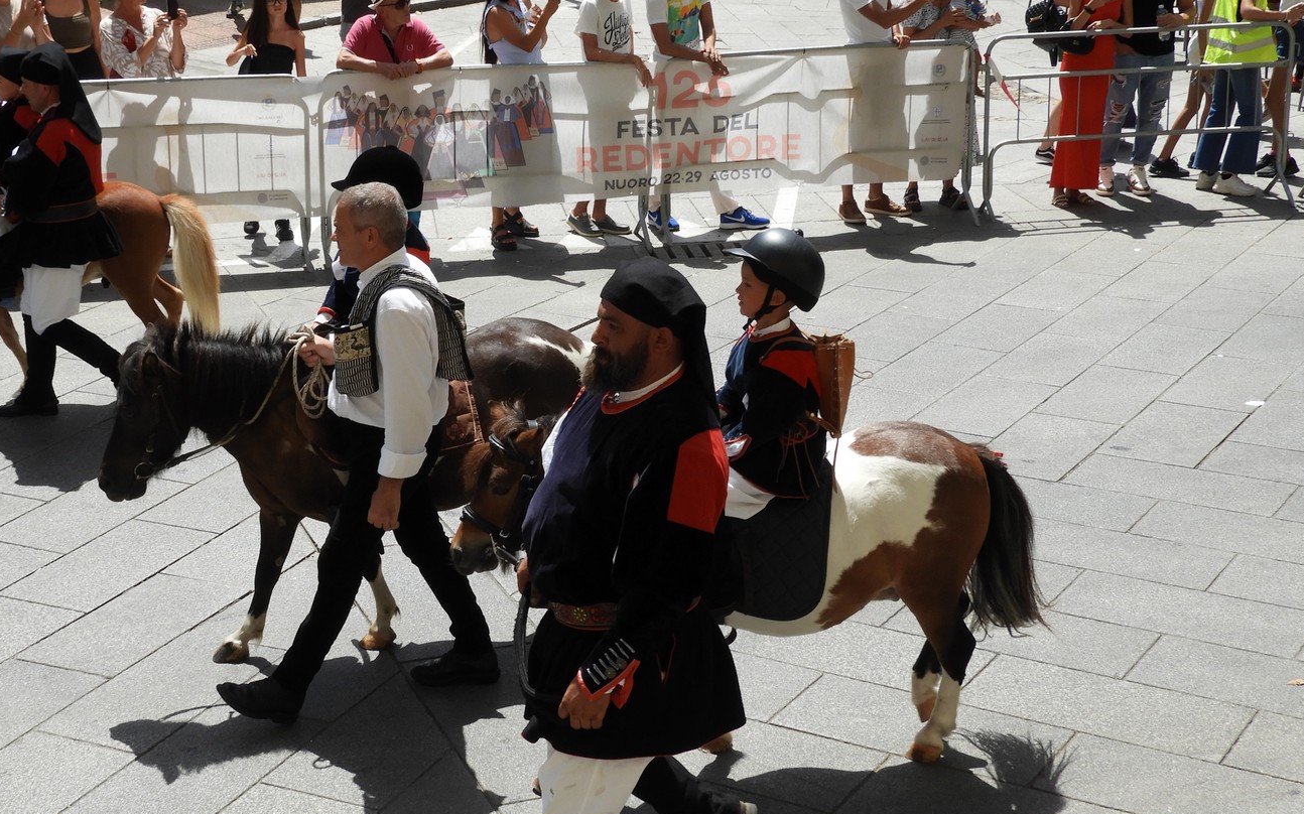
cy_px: 389
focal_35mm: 59
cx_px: 517
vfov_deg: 22.0
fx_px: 2096
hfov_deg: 34.4
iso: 100
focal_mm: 7.2
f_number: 3.8
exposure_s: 1/800
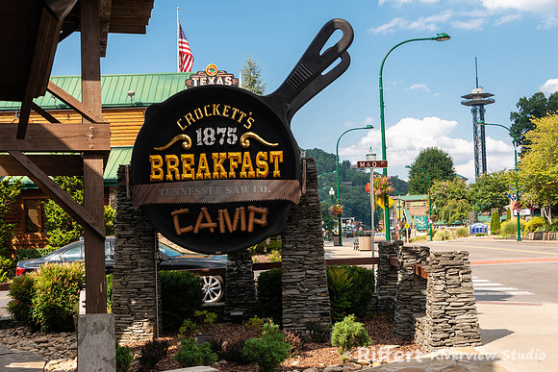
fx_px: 744
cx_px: 279
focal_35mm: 48
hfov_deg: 41.1
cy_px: 186
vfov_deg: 28.1
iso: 100
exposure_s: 1/100
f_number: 8
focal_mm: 48
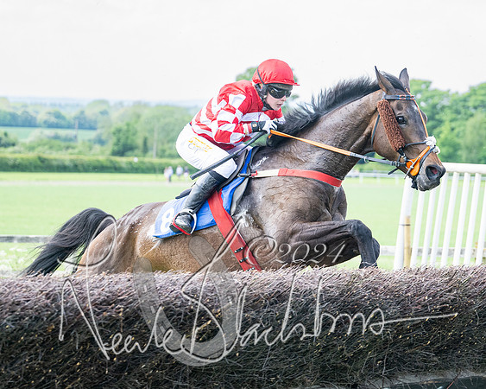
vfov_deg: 11.8
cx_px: 304
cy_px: 215
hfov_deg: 14.7
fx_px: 1881
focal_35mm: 131
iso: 400
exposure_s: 1/1600
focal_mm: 70
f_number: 2.8
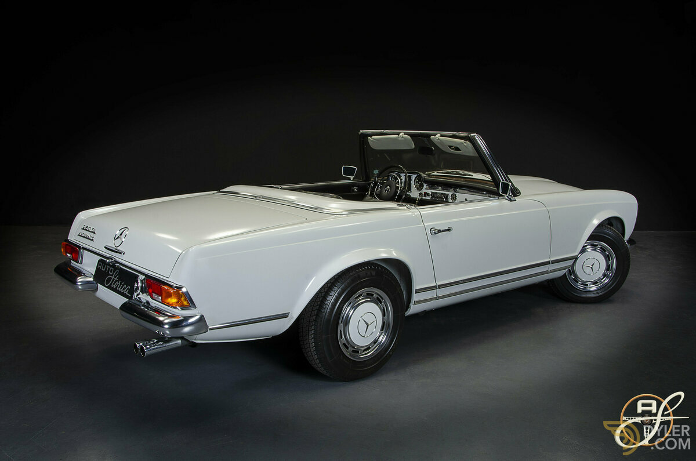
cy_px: 230
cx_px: 348
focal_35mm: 36
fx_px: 695
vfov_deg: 36.7
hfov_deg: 53.2
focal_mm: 24
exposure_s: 1/1.25
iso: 200
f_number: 14
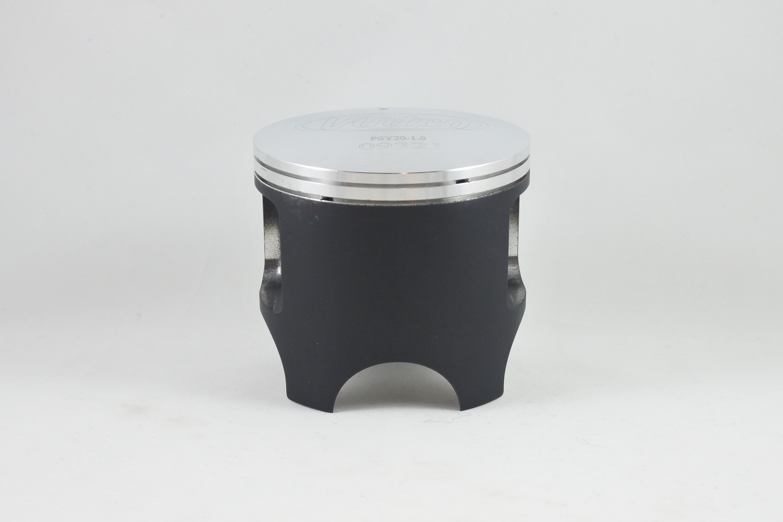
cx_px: 392
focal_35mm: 48
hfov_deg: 41.1
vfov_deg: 28.1
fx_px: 1044
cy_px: 261
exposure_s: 1/125
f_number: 4.5
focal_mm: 18
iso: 560
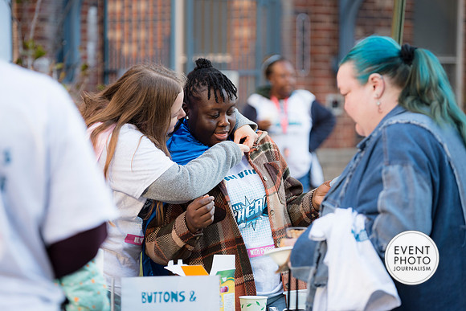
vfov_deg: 8.9
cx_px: 233
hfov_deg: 13.2
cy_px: 156
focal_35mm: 155
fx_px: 2007
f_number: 4
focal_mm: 155
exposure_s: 1/200
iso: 320
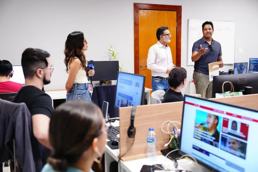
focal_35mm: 40
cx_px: 129
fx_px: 287
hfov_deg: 48.5
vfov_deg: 33.4
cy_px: 86
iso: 5000
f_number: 3.5
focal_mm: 40
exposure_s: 1/200
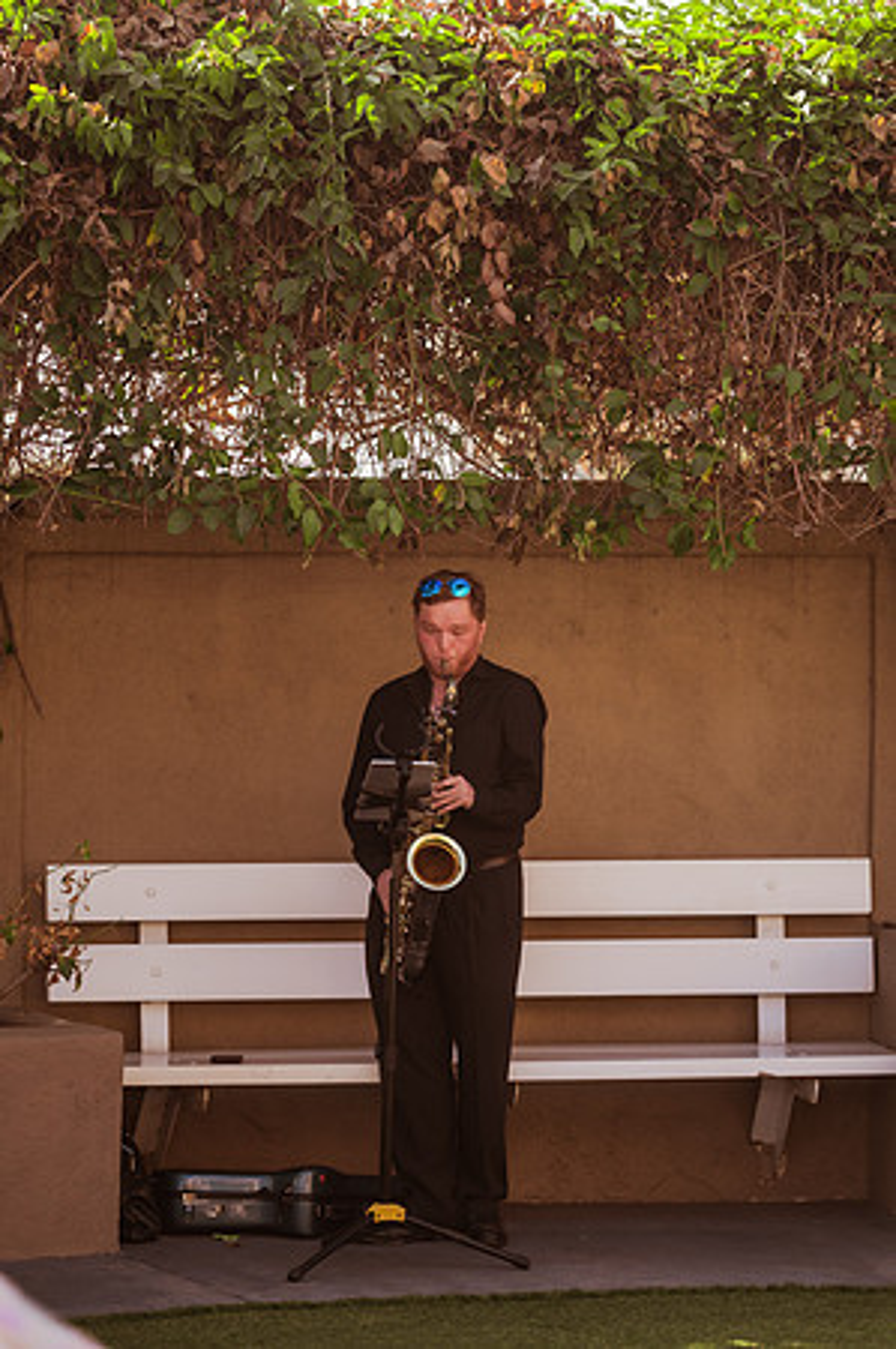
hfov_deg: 10.1
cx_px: 448
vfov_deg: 15.2
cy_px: 674
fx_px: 5051
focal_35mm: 135
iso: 100
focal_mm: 135
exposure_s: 1/800
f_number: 1.8
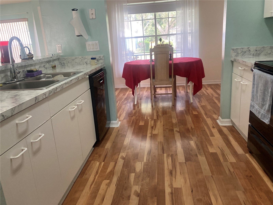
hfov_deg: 63.4
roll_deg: +3.7
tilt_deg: -15.0
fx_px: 221
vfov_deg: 49.7
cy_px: 102
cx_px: 136
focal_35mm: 28
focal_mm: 3.99
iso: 125
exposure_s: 1/60
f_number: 1.8
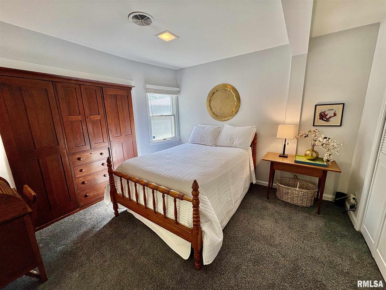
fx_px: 156
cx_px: 193
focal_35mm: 14
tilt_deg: -12.8
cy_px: 145
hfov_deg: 102.1
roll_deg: +2.0
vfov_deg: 85.7
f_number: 2.2
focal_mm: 2.22
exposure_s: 1/120
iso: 64
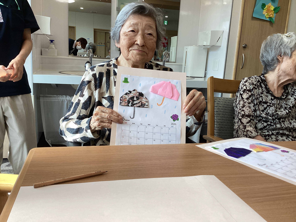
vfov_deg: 45.4
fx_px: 265
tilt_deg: -11.9
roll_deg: -2.3
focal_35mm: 31
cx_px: 148
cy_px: 111
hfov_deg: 58.4
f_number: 2.4
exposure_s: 1/100
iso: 50
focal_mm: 3.3
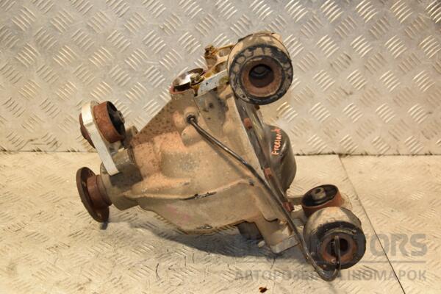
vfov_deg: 22.6
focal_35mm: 60
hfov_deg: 33.4
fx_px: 735
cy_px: 147
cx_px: 220
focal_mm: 40
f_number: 4.8
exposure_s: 1/125
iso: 800
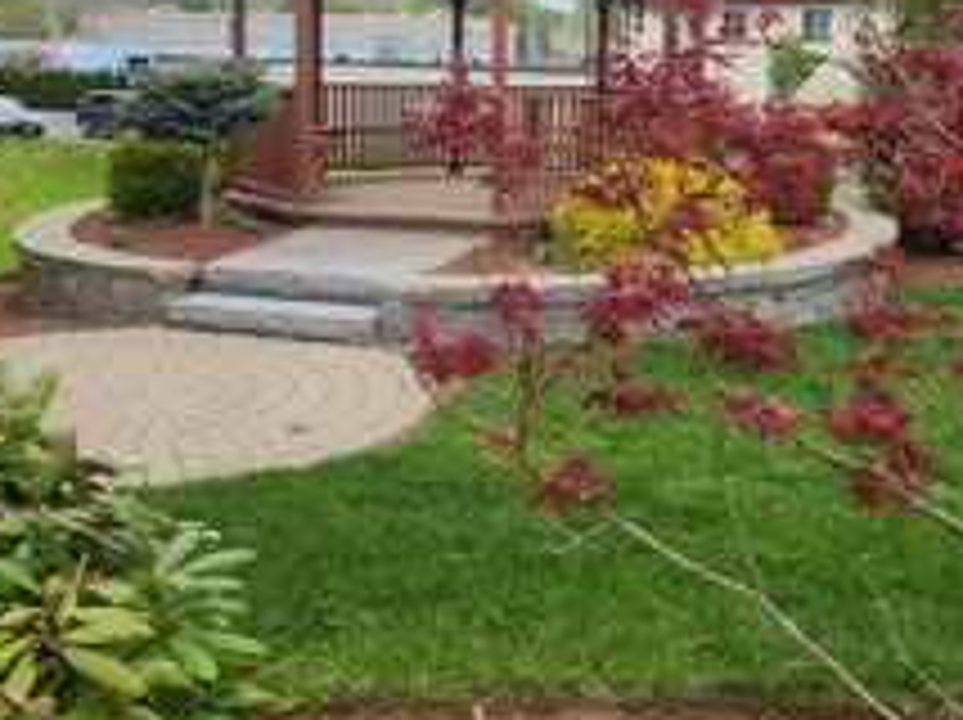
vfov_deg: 31.2
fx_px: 1278
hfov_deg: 41.1
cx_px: 569
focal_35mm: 46
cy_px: 230
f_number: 1.8
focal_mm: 5.4
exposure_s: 1/332
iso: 20
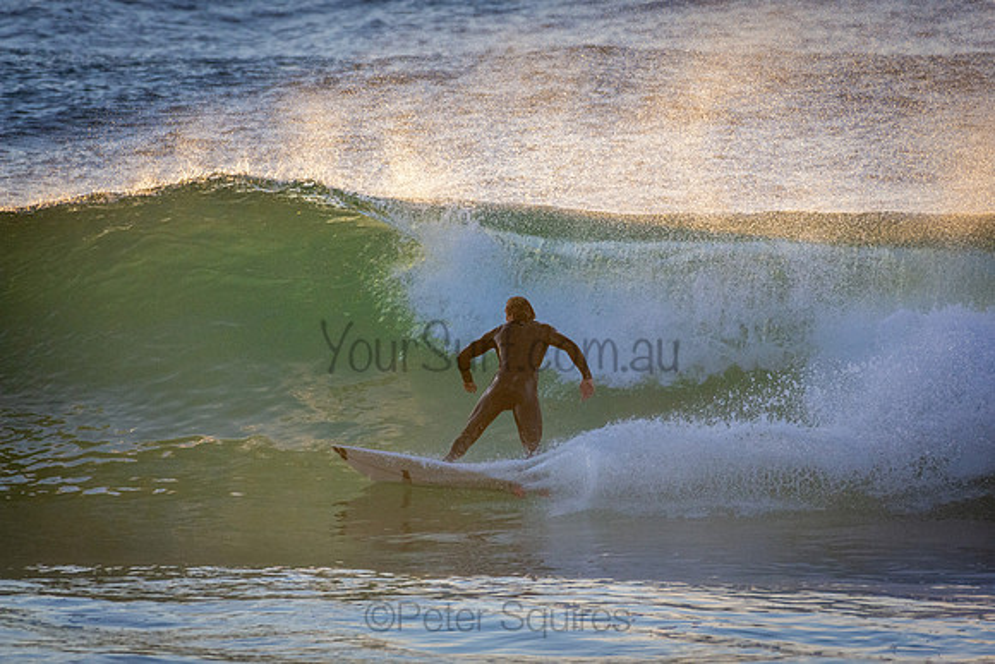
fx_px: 20733
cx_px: 498
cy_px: 332
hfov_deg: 2.7
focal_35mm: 750
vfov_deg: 1.8
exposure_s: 1/2000
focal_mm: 500
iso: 1000
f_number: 5.6
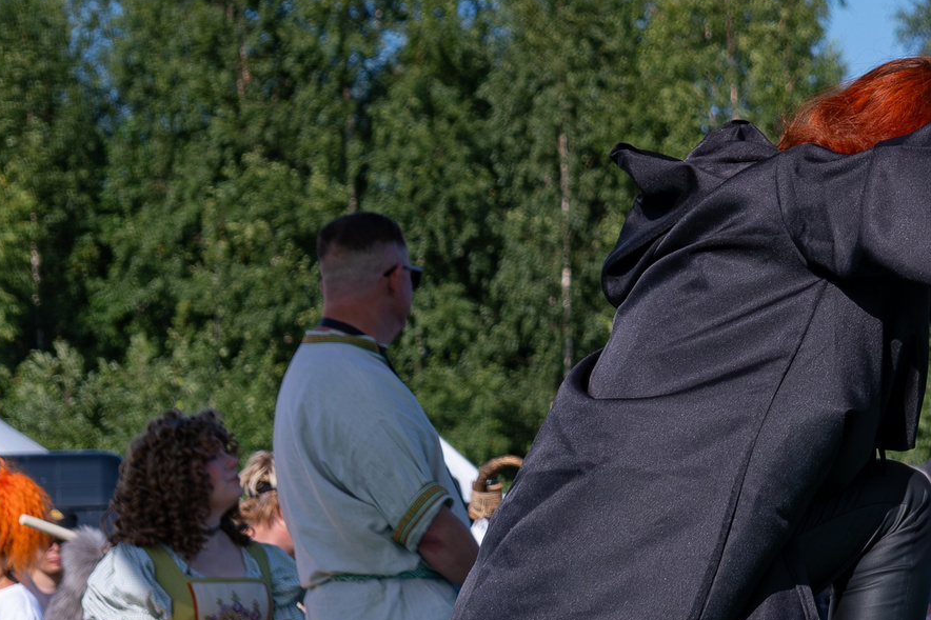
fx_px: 5507
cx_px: 1431
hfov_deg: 9.4
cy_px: -86
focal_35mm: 213
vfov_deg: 6.4
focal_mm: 44.1
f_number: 4
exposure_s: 1/1250
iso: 160
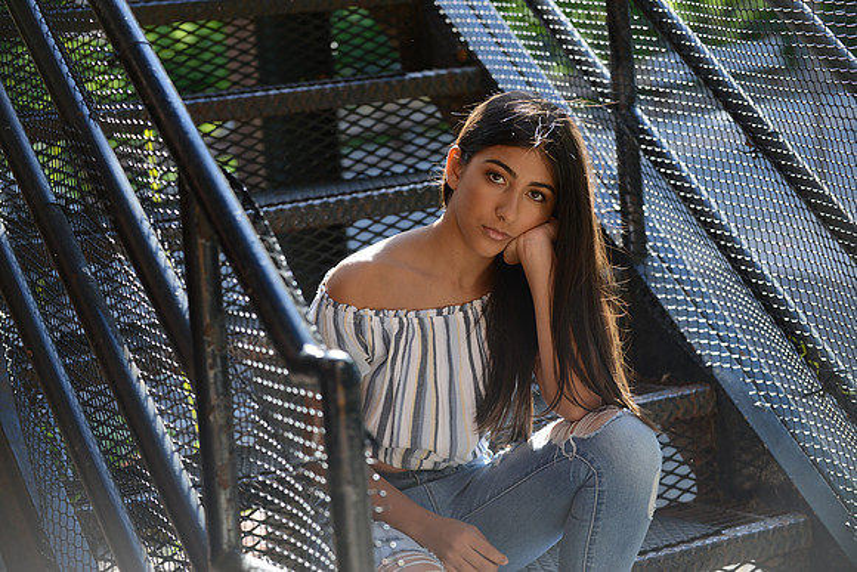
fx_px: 2262
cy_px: 286
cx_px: 428
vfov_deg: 14.4
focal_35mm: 95
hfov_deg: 21.5
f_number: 5
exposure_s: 1/250
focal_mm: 95
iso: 320
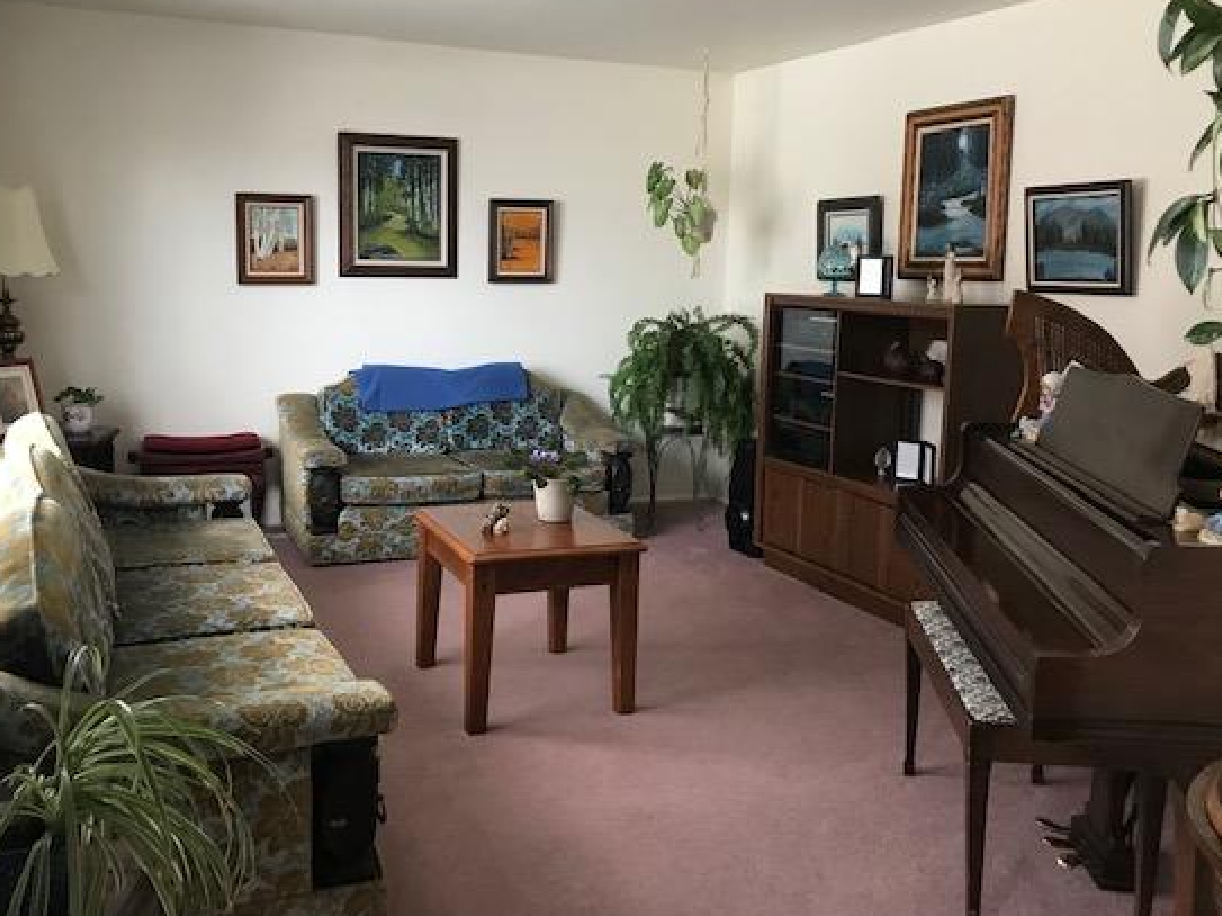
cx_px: 585
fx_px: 1165
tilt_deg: -6.9
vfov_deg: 42.9
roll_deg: -1.6
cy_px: 405
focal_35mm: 33
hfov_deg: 55.3
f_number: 1.8
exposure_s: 1/15
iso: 50
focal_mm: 3.99
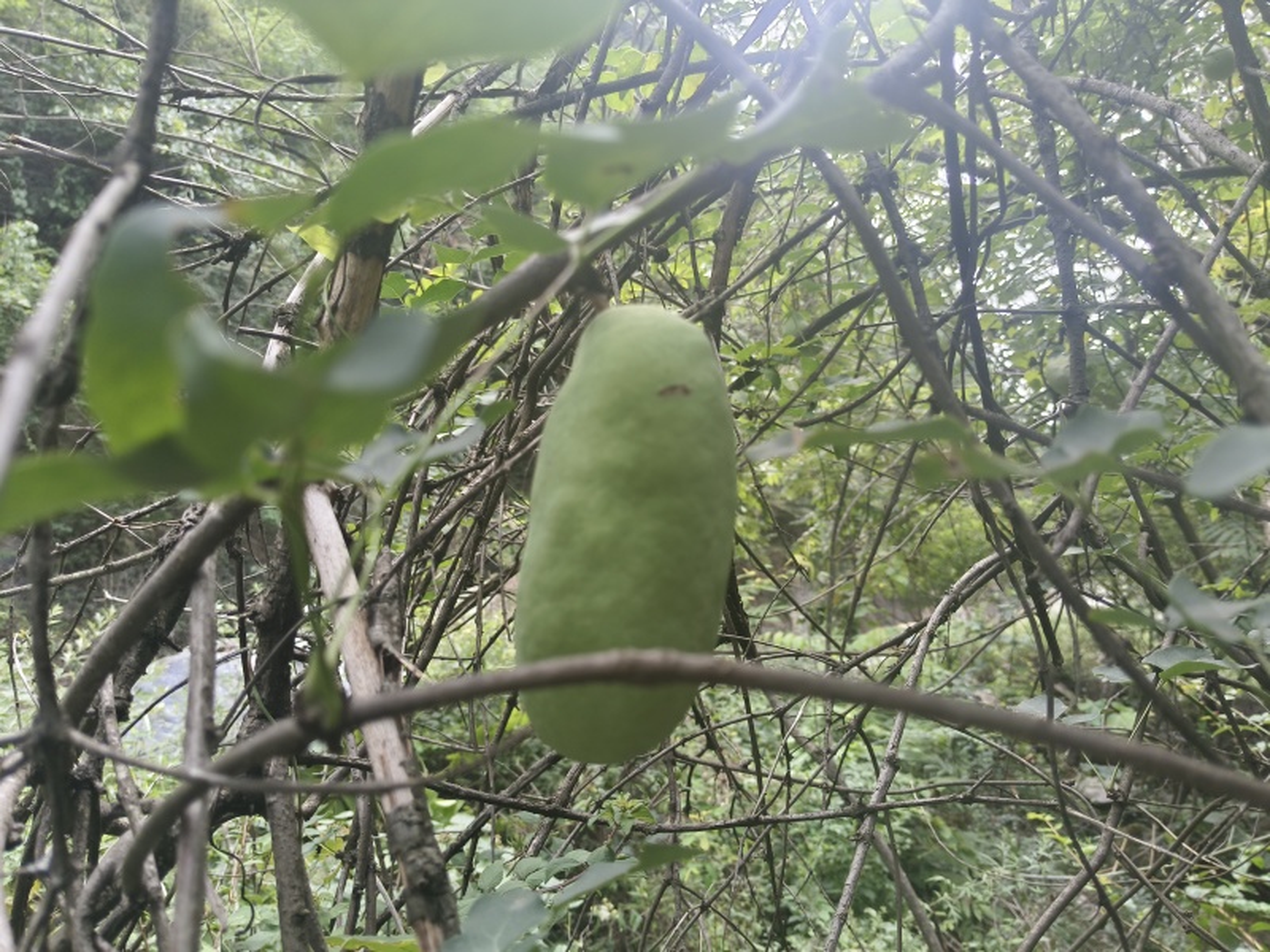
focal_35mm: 26
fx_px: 954
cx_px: 635
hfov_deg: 67.3
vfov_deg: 53.1
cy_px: 476
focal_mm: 4.84
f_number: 1.79
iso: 67
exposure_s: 1/100
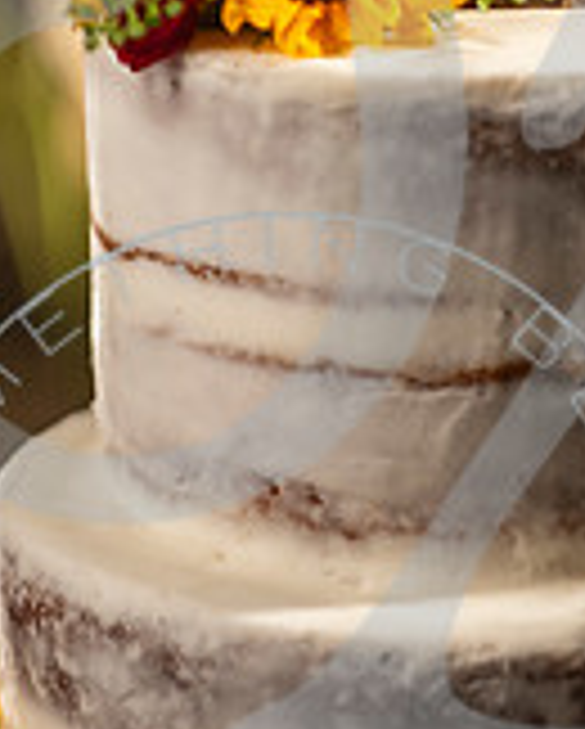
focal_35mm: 456
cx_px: 490
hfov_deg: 3.4
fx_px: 9850
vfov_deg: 4.2
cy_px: 288
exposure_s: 1/200
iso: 200
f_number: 2.8
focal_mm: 175
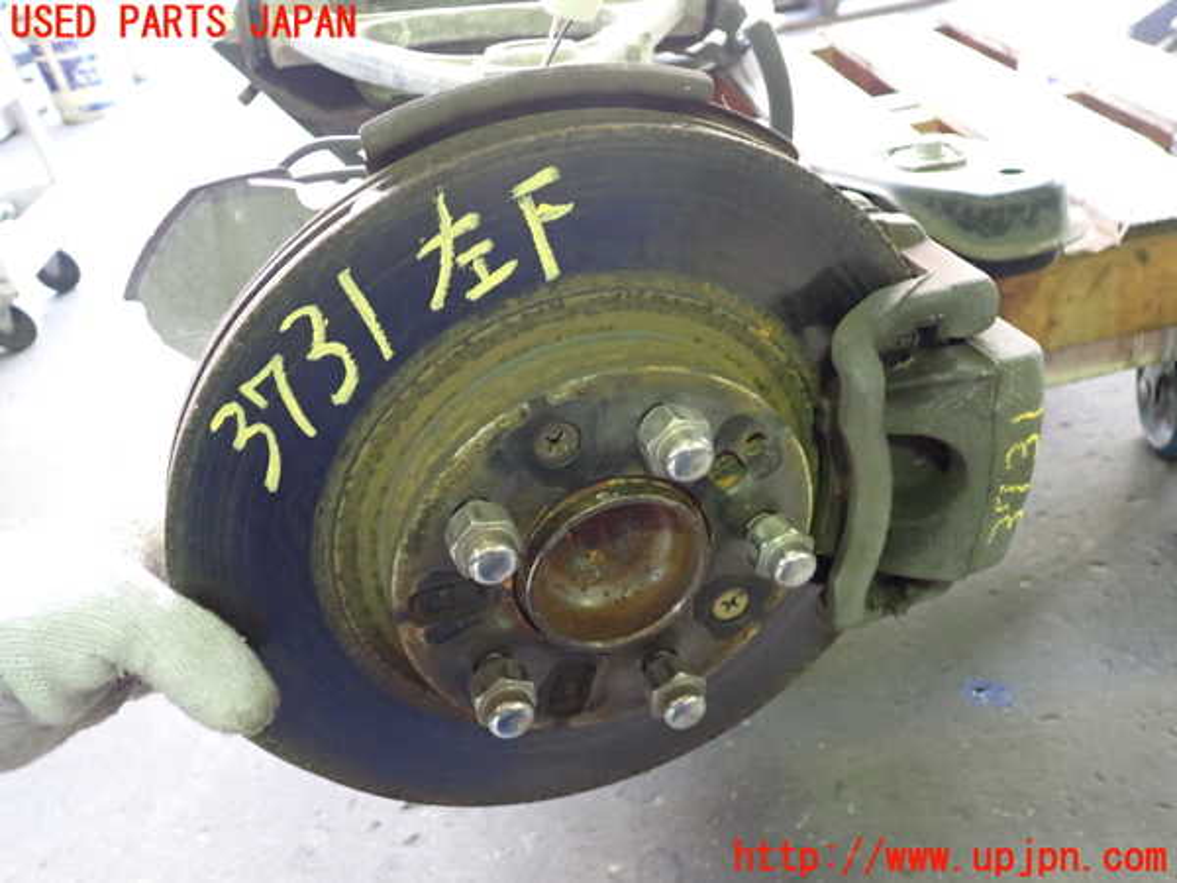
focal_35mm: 30
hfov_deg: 60.0
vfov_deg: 46.8
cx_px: 588
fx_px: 1020
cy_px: 442
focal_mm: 5.4
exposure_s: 1/40
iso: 800
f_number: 2.3
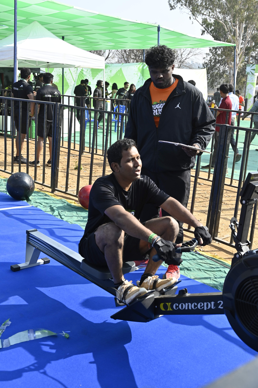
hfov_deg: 31.9
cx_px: 129
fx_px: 452
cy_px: 194
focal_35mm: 42
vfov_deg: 46.4
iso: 320
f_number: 6.3
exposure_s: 1/640
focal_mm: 42
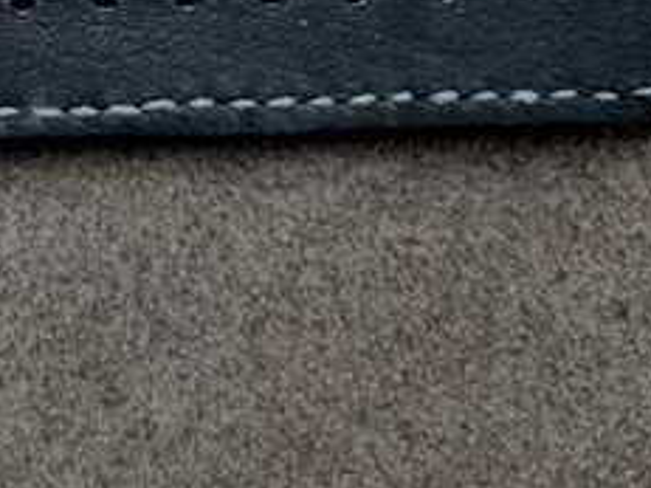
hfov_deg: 20.6
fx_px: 1692
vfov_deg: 14.8
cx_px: -99
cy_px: -327
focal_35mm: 90
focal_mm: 5.4
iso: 800
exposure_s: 1/25
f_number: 1.8
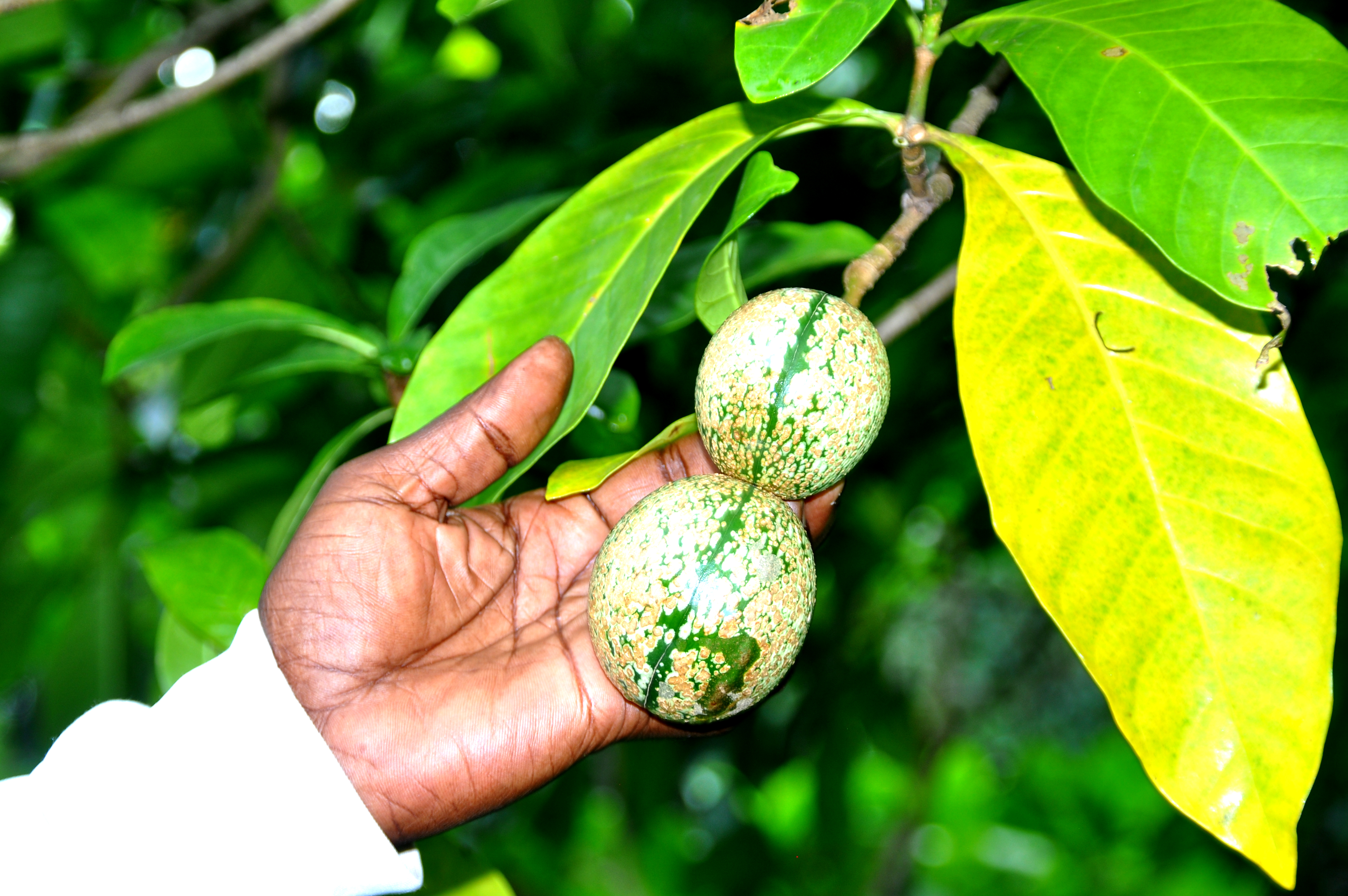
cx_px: 674
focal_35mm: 120
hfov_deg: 17.1
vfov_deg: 11.4
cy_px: 448
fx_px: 4488
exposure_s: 1/60
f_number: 5.3
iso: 200
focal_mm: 80
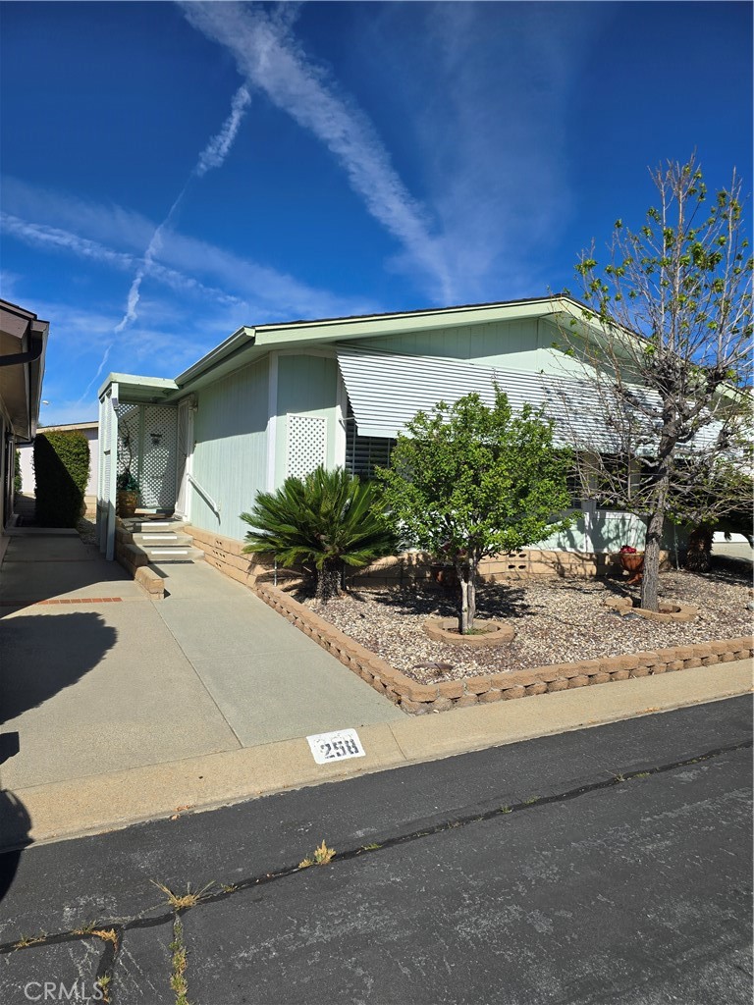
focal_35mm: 23
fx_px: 668
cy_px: 502
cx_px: 377
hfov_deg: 58.9
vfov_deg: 73.9
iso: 12
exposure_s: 1/1163
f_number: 1.7
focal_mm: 6.3
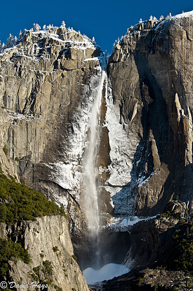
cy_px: 146
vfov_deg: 12.5
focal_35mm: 165
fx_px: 1330
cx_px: 96
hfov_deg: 8.3
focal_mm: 110
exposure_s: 1/50
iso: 200
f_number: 13
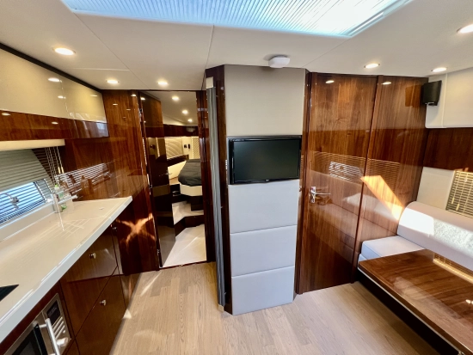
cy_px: 178
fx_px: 178
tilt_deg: -12.8
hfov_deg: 106.2
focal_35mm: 13
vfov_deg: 90.0
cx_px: 236
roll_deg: +0.8
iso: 250
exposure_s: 1/85
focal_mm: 1.57
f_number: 1.8
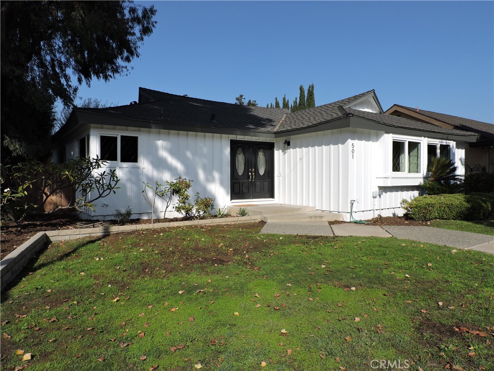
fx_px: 343
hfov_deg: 71.6
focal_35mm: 24
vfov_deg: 56.8
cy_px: 186
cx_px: 247
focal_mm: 4.3
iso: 100
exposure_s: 1/1250
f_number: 3.7
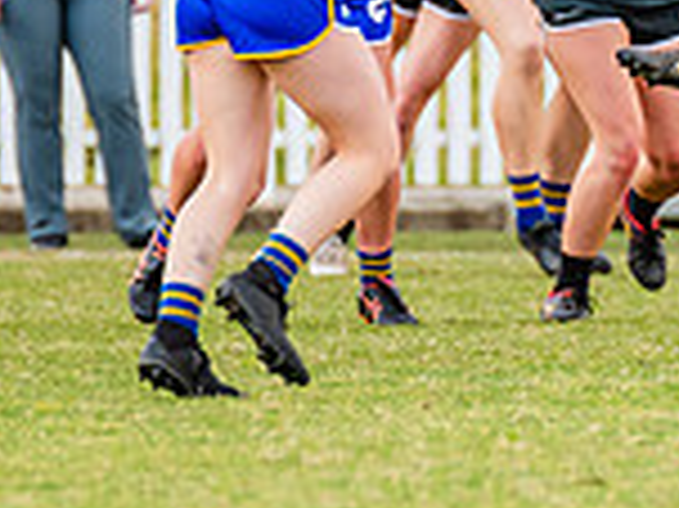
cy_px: -316
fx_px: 34593
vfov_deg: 0.8
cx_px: 1050
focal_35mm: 1765
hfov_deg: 1.1
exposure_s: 1/1250
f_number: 5
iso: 800
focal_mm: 420
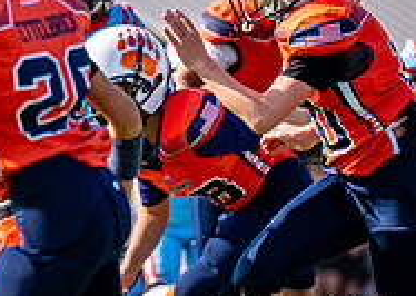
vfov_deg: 2.1
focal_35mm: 670
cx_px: -294
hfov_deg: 3.0
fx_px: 7904
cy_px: 317
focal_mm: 135
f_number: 2.8
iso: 160
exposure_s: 1/2500
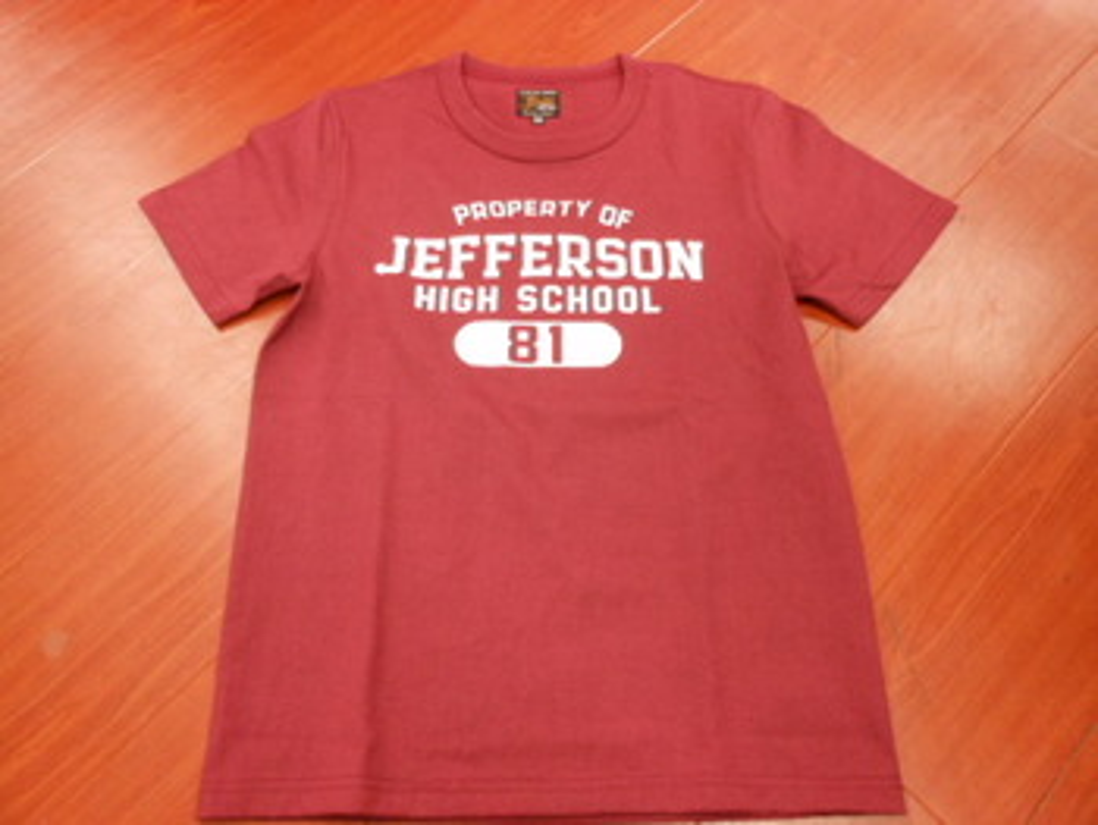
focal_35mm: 28
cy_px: 412
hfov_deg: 63.4
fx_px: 889
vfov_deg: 49.8
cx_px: 549
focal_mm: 5
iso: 400
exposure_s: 1/25
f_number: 3.7
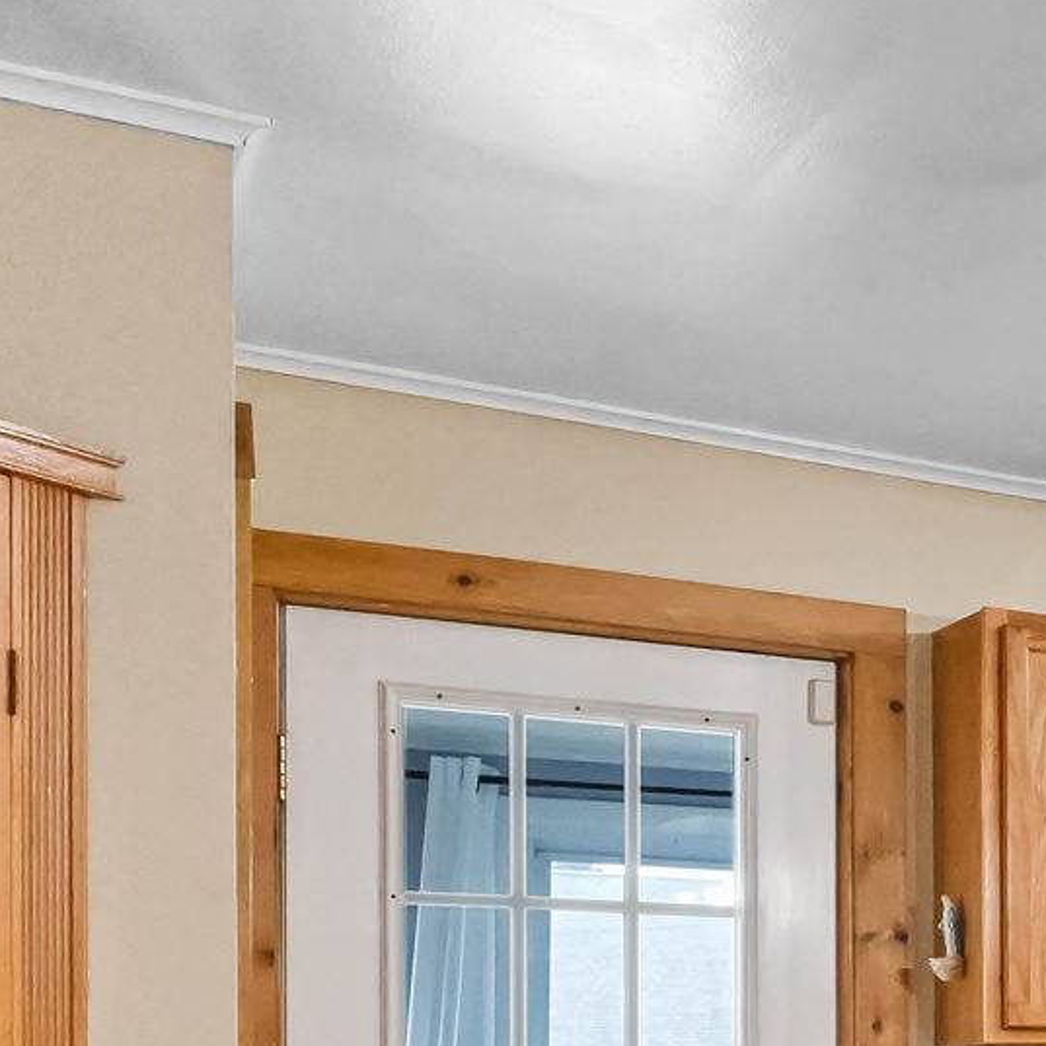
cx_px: 2008
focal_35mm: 68
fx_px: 2325
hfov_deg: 18.3
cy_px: 1081
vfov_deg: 24.1
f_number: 14
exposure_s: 1/40
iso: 4000
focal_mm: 14
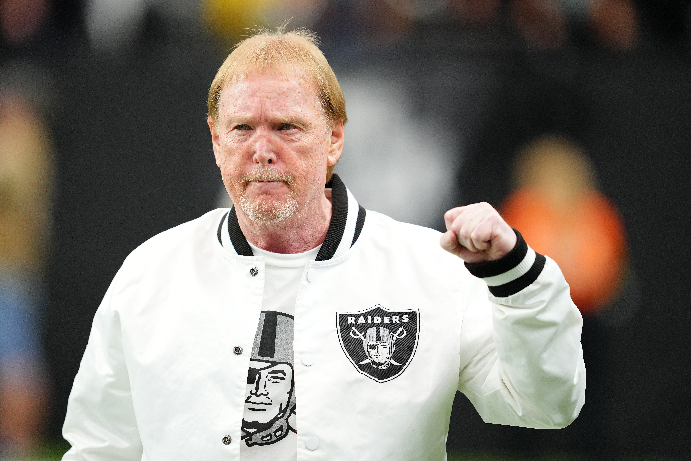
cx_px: 346
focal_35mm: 400
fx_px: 7677
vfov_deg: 3.4
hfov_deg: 5.2
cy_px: 230
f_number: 2.8
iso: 2500
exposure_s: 1/1600
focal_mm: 400
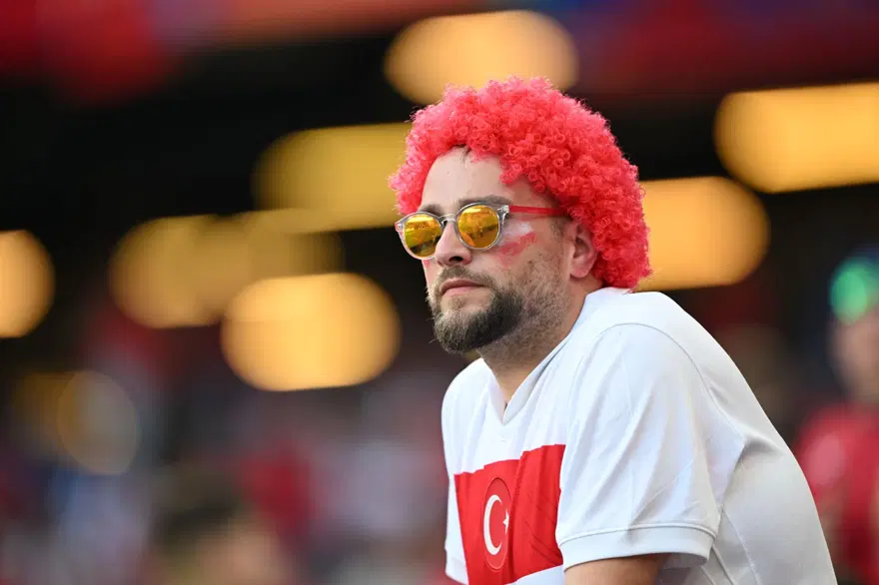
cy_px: 292
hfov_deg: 5.2
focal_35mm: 400
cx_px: 440
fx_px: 9762
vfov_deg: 3.4
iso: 800
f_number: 2.8
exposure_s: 1/640
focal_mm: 400
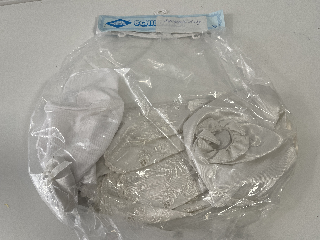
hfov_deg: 67.3
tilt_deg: -61.3
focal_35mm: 26
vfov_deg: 53.1
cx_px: 161
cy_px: 124
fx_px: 240
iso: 80
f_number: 1.6
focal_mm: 5.1
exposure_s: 1/100
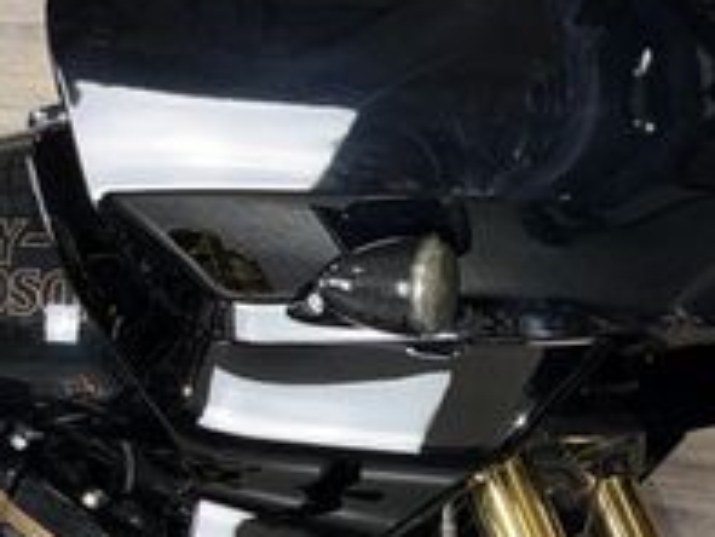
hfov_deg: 24.2
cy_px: 432
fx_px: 1612
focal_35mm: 78
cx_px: 58
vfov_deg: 18.7
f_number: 1.78
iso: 64
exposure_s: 1/18
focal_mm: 6.76
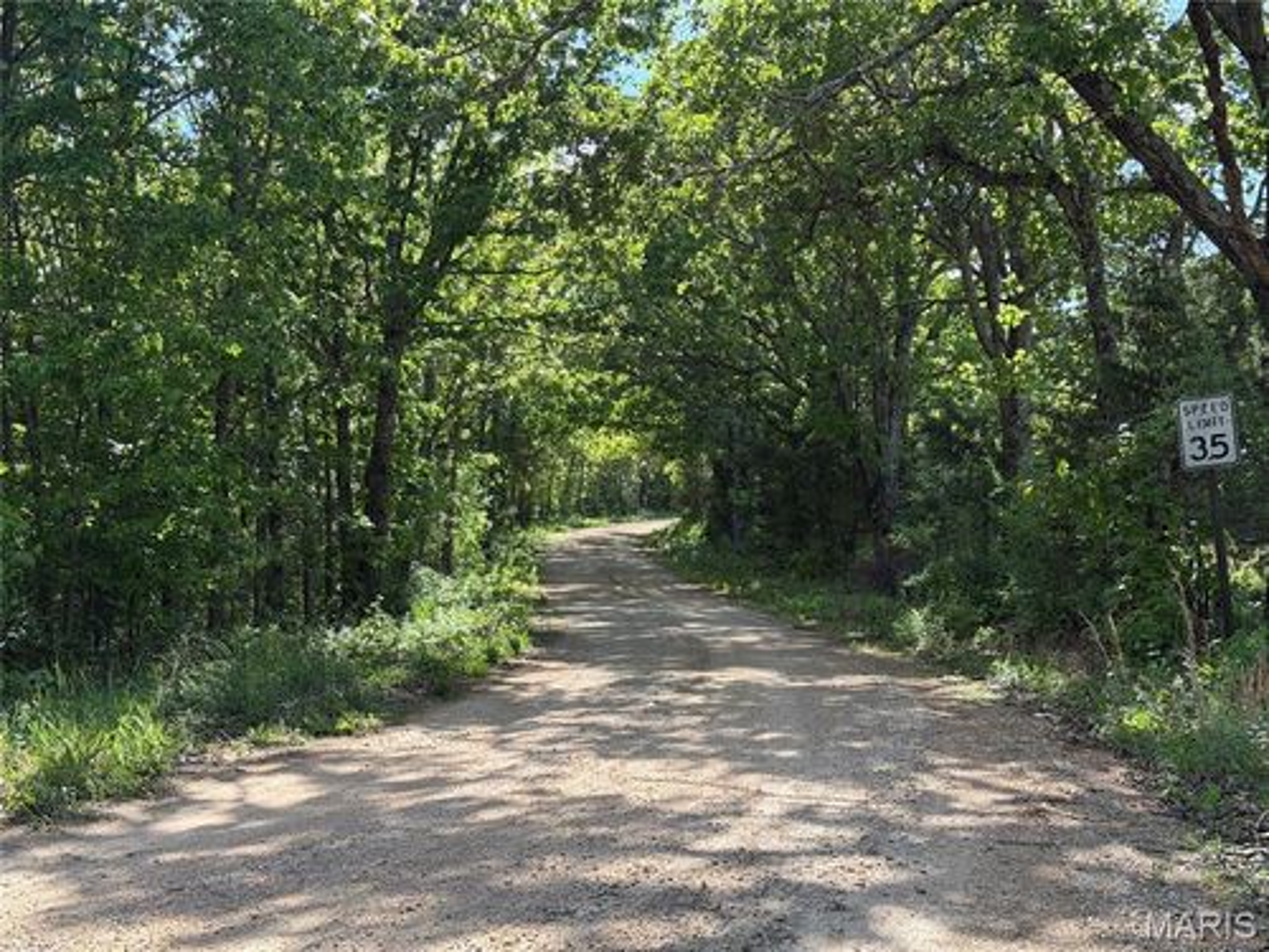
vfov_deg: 30.3
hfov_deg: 39.7
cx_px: 634
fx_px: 1760
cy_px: 476
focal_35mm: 48
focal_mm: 6.76
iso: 80
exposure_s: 1/769
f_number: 1.78
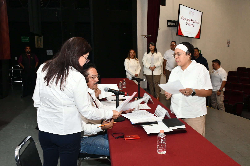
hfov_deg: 57.2
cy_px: 83
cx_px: 125
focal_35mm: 33
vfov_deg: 40.0
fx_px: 229
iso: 2800
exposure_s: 1/40
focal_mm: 22
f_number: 10
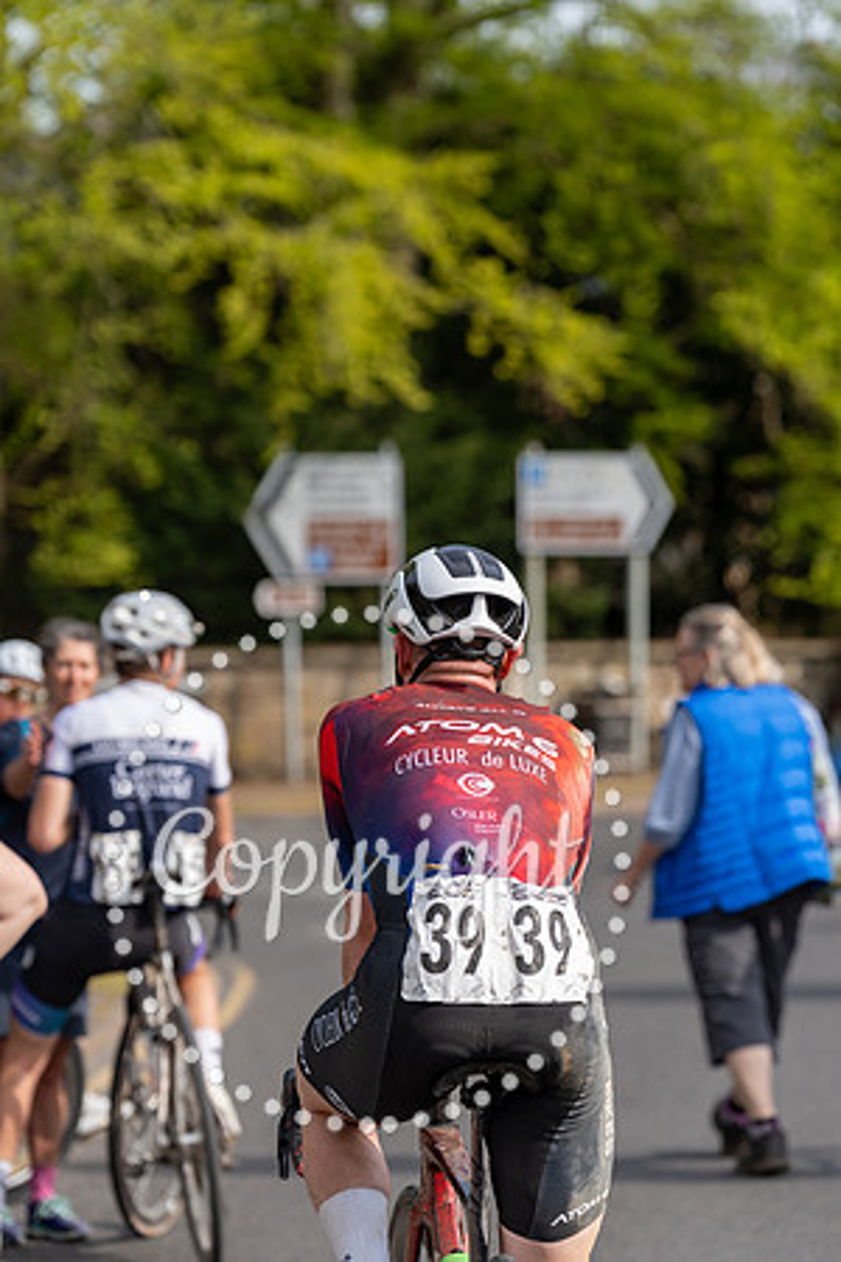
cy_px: 631
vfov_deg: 14.9
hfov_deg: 9.9
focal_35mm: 138
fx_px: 4835
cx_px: 420
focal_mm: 138
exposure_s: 1/1000
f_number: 4
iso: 200
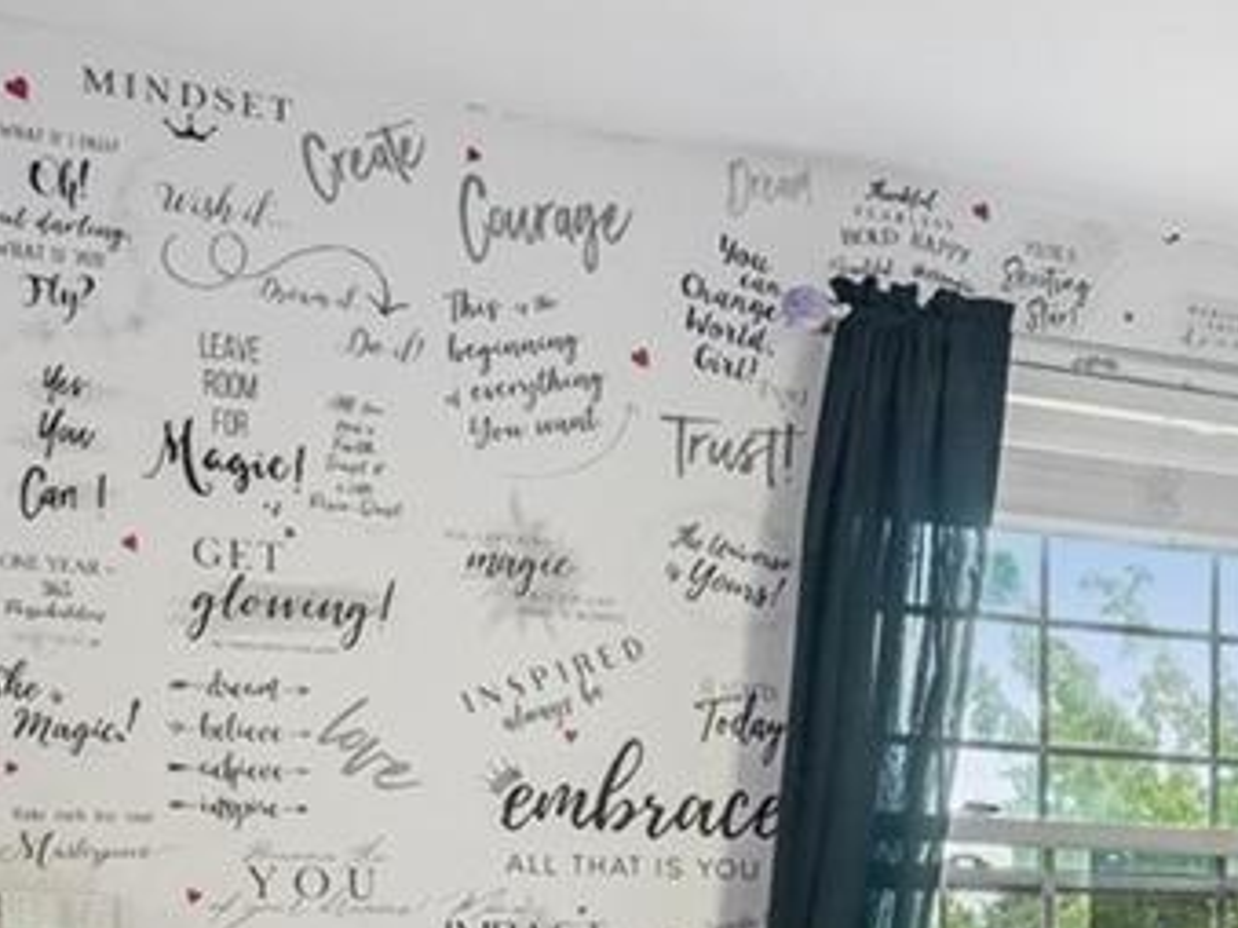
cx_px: 1800
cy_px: 1052
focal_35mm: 68
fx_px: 2431
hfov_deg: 23.5
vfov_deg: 20.5
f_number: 8
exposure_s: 1/10
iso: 400
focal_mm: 10
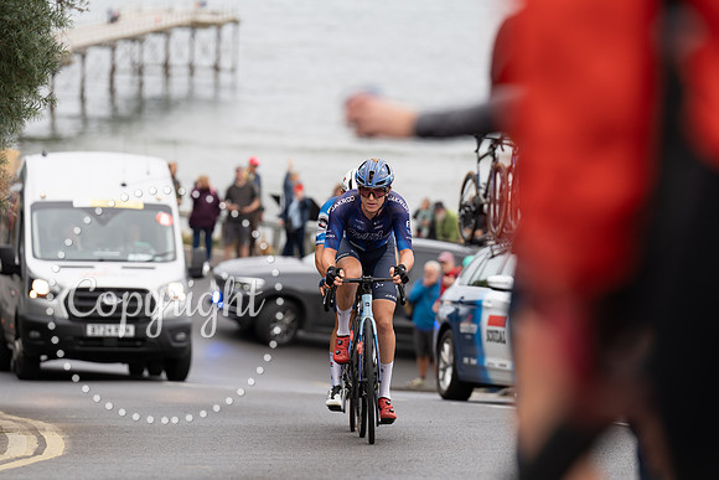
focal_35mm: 188
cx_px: 360
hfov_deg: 10.9
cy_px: 240
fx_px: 3755
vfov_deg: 7.3
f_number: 3.5
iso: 320
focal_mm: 188
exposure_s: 1/1000
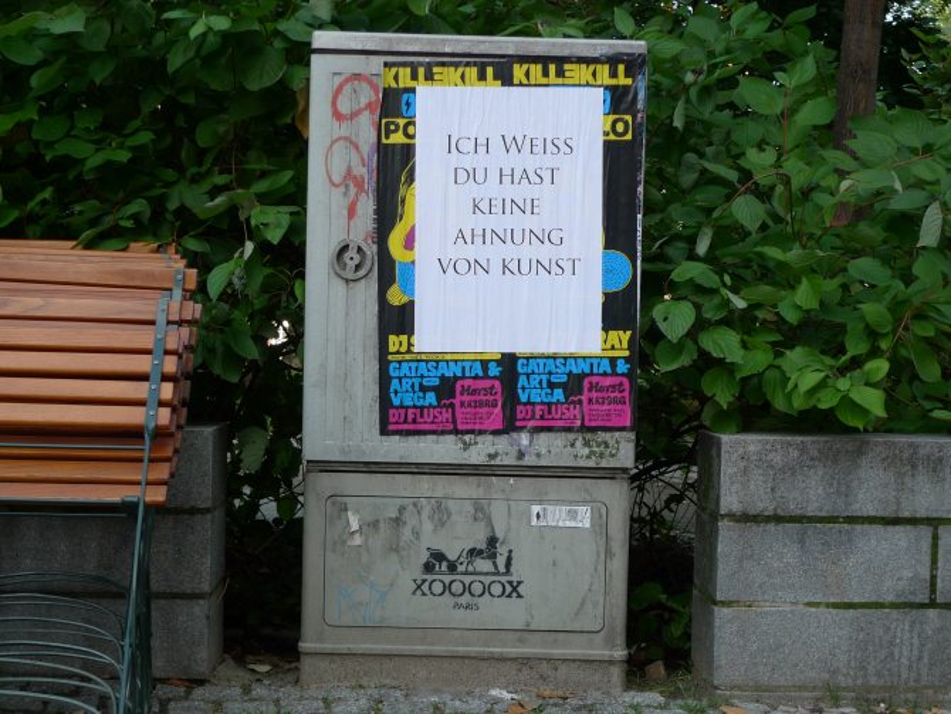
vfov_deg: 24.4
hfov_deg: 32.2
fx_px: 1649
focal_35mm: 60
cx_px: 476
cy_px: 357
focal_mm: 12.8
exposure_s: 1/160
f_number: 2.8
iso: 80
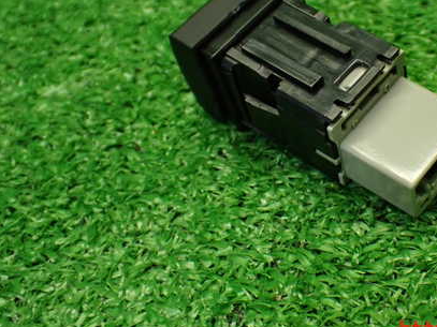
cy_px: 103
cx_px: 320
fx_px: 707
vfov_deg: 25.9
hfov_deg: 33.8
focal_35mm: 56
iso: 800
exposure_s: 1/160
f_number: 2.7
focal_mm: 6.83
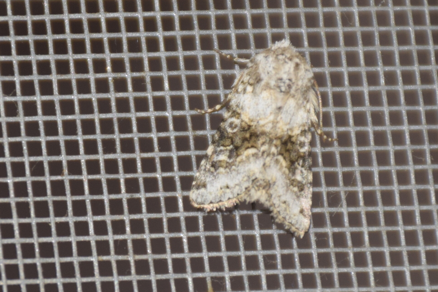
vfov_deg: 6.5
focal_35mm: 210
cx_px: 219
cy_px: 146
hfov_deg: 9.8
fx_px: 2555
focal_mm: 140
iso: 320
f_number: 7.1
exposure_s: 1/60
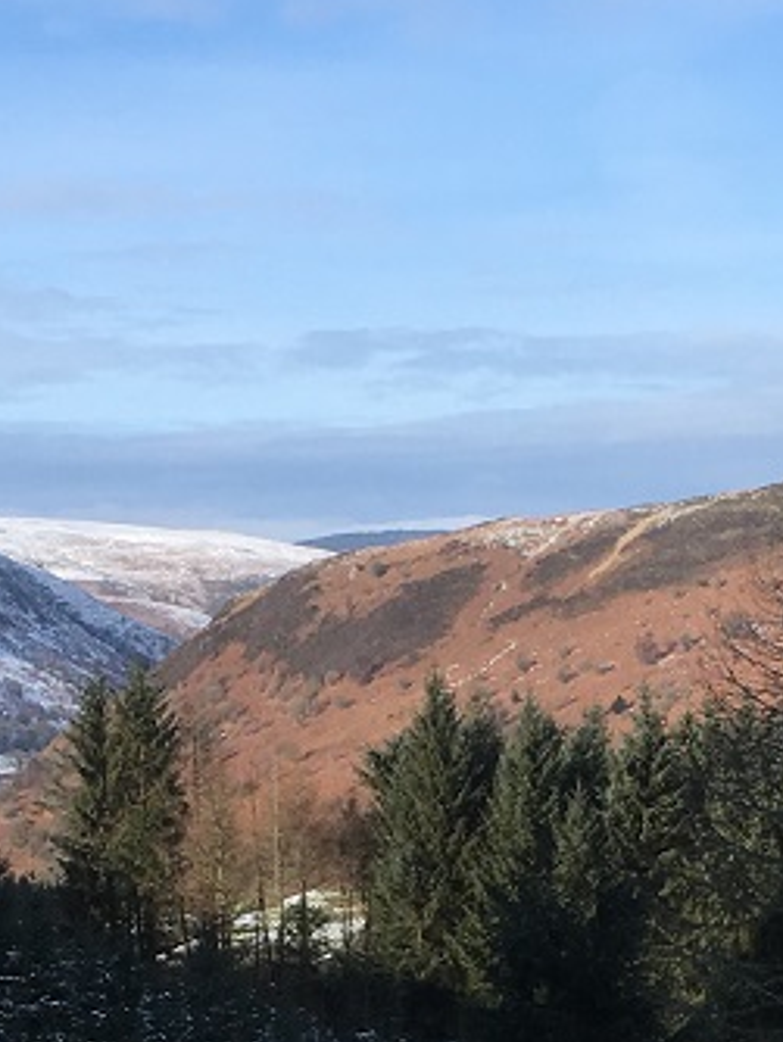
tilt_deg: -10.3
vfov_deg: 18.1
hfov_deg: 14.1
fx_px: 3163
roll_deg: +1.8
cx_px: 487
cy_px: 1098
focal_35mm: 105
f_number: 2.2
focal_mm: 4.15
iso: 25
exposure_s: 1/1399
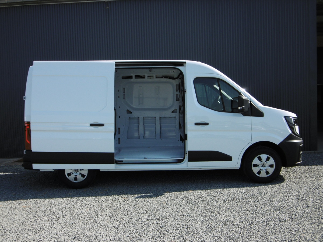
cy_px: 121
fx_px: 299
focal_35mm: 32
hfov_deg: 56.8
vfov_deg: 44.2
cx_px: 162
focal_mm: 5.8
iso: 100
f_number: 3.5
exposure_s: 1/800
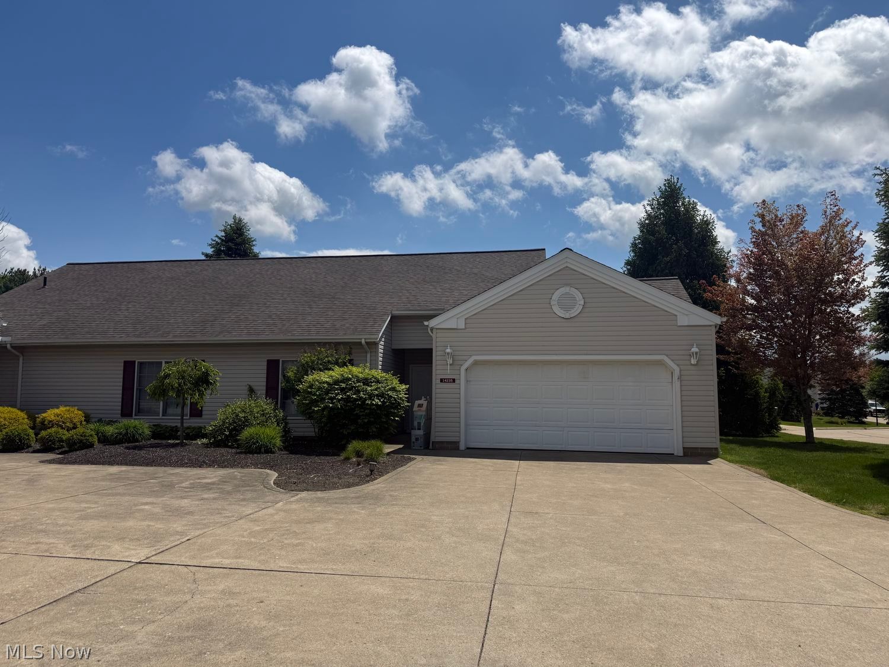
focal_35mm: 24
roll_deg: -0.5
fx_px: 616
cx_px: 444
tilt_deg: +7.2
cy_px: 334
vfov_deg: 56.8
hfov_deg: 71.6
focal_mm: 6.76
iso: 80
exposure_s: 1/10309
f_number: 1.78
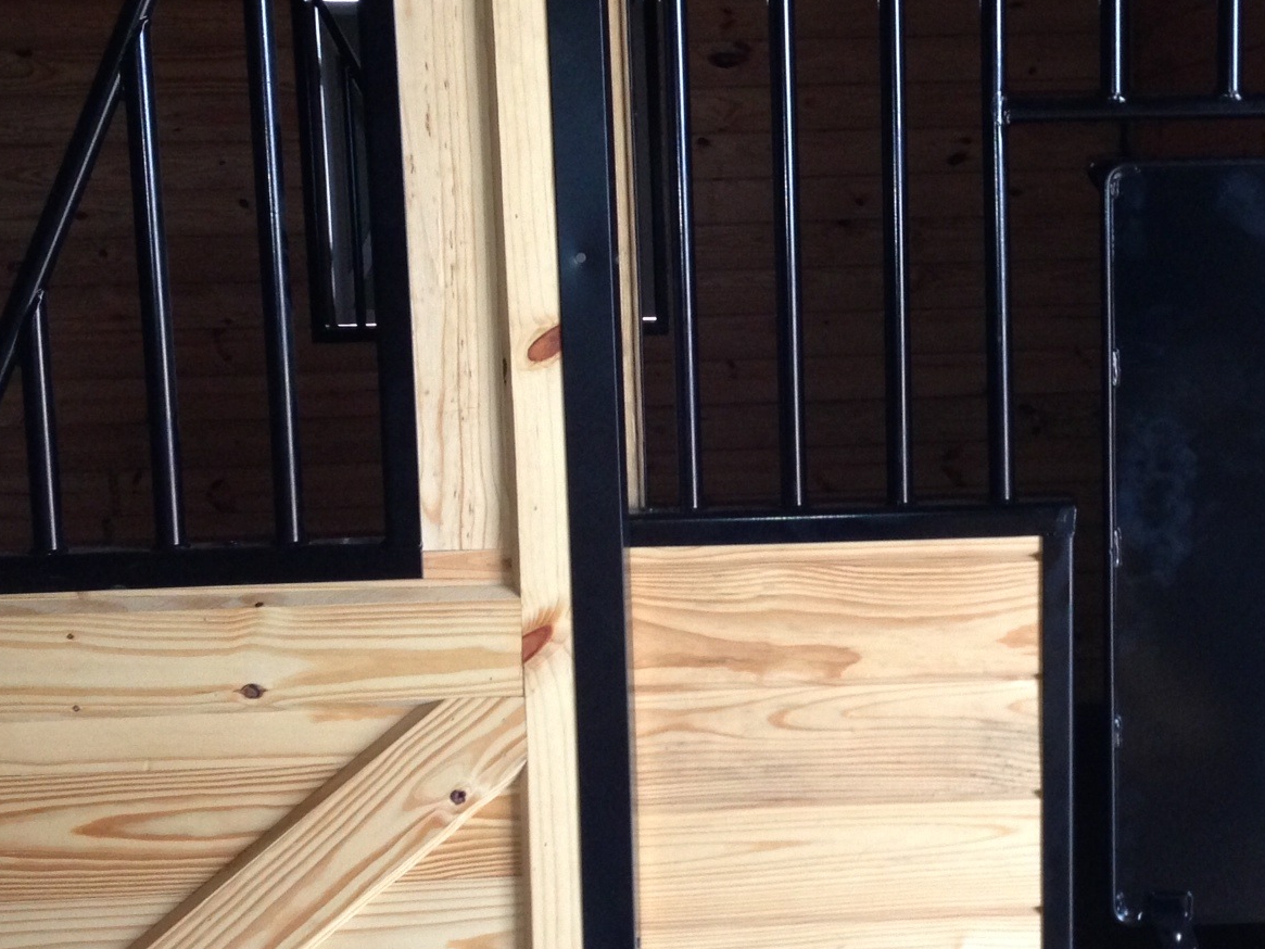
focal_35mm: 58
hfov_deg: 32.6
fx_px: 2120
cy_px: 427
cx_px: 941
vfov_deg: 25.2
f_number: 2.4
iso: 200
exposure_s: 1/20
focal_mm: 4.13
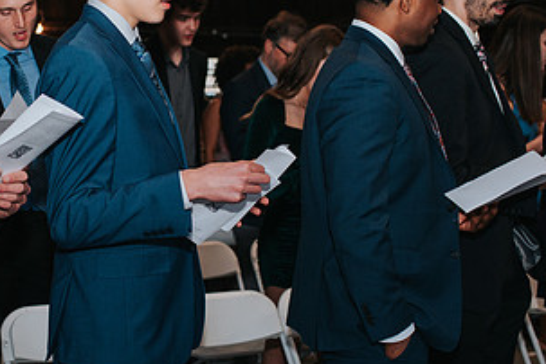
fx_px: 1016
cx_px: 123
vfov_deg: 20.3
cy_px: 175
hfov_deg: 29.5
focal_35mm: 67
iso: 1000
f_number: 2.8
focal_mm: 35
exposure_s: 1/160
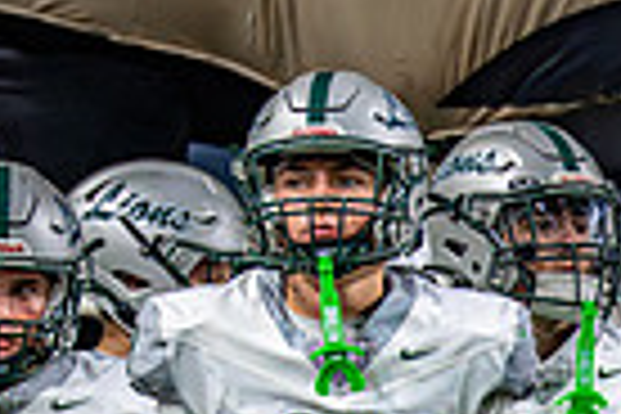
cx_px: 1184
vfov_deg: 1.6
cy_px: 632
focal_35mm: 868
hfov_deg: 2.4
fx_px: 14972
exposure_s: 1/2000
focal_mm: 200
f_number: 2.8
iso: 5000
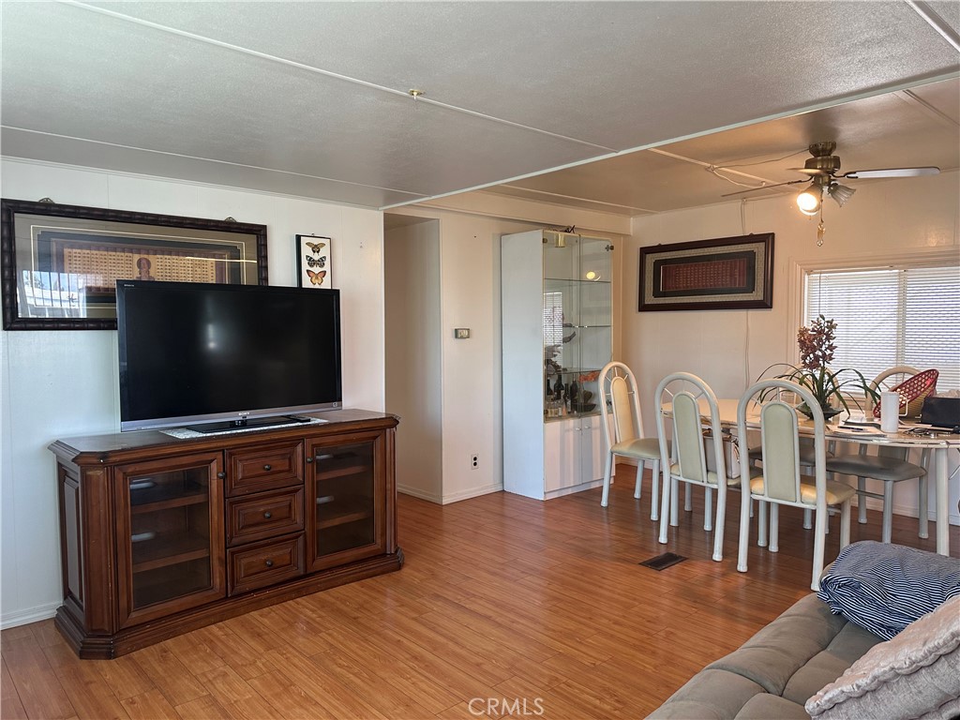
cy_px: 360
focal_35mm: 24
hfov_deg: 71.6
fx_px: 666
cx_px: 480
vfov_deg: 56.8
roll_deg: -0.2
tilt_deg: -4.1
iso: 160
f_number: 1.78
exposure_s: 1/120
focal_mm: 6.86
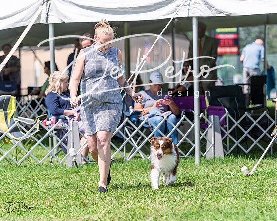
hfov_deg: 9.2
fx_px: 1717
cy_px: 110
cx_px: 138
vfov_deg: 7.4
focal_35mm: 209
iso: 100
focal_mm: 186
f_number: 4.5
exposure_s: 1/1000
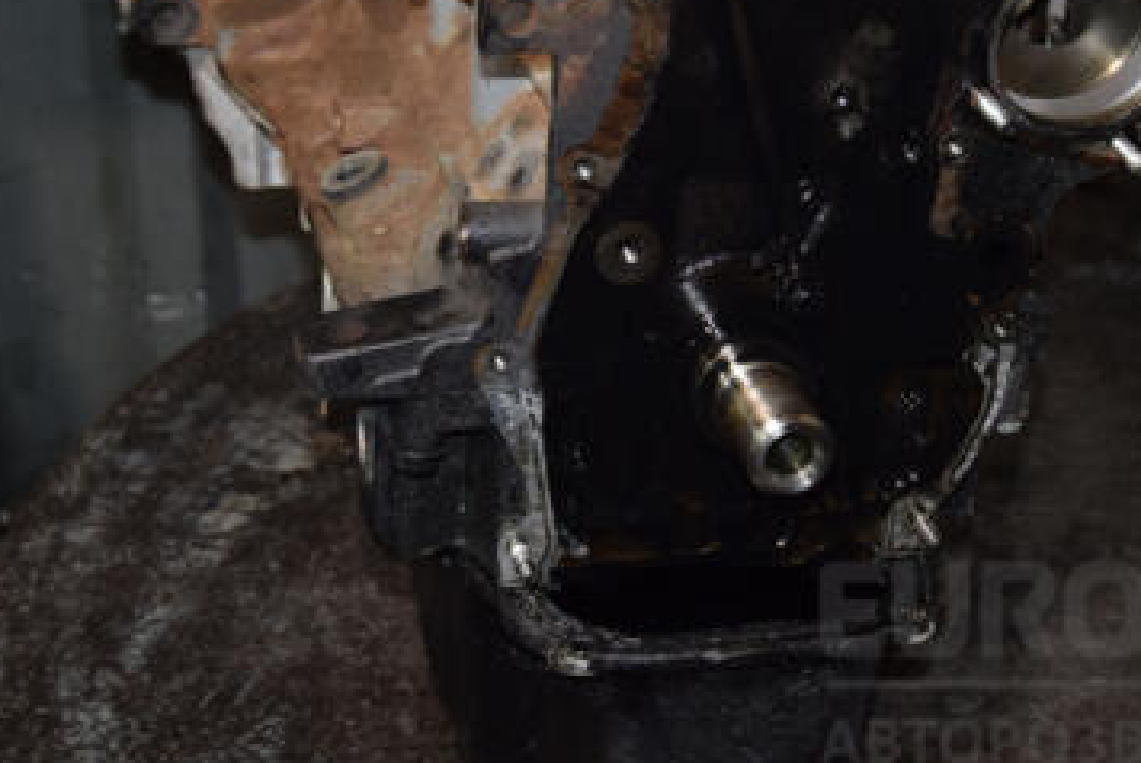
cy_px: 183
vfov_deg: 14.2
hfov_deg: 21.1
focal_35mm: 96
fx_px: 3045
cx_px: 760
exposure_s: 1/60
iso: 800
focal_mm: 38
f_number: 5
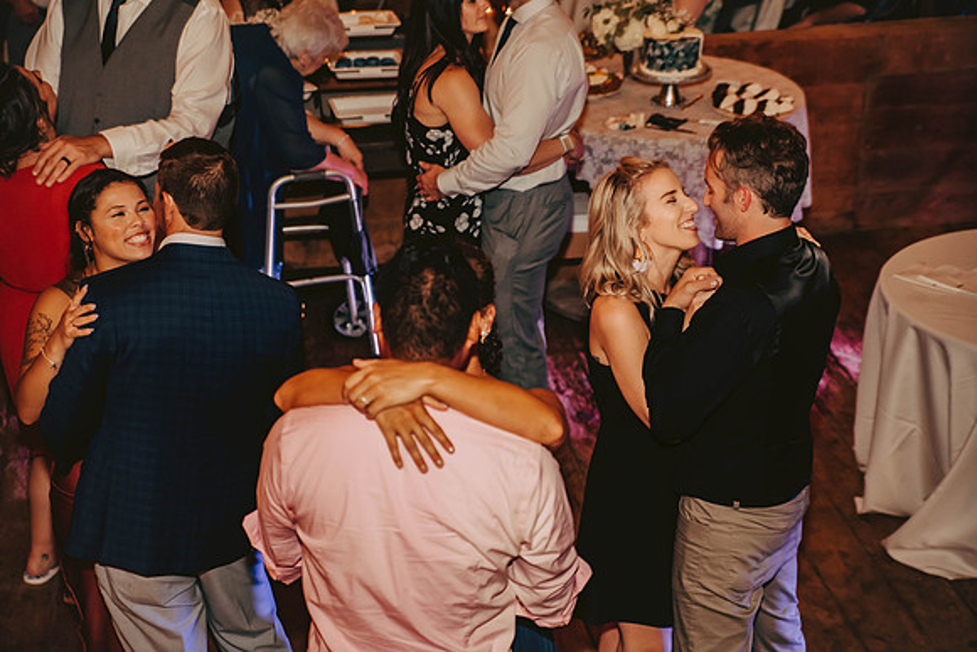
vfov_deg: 18.2
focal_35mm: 75
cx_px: 488
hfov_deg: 27.0
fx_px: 2036
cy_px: 326
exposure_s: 1/125
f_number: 2.8
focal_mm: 75
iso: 1250
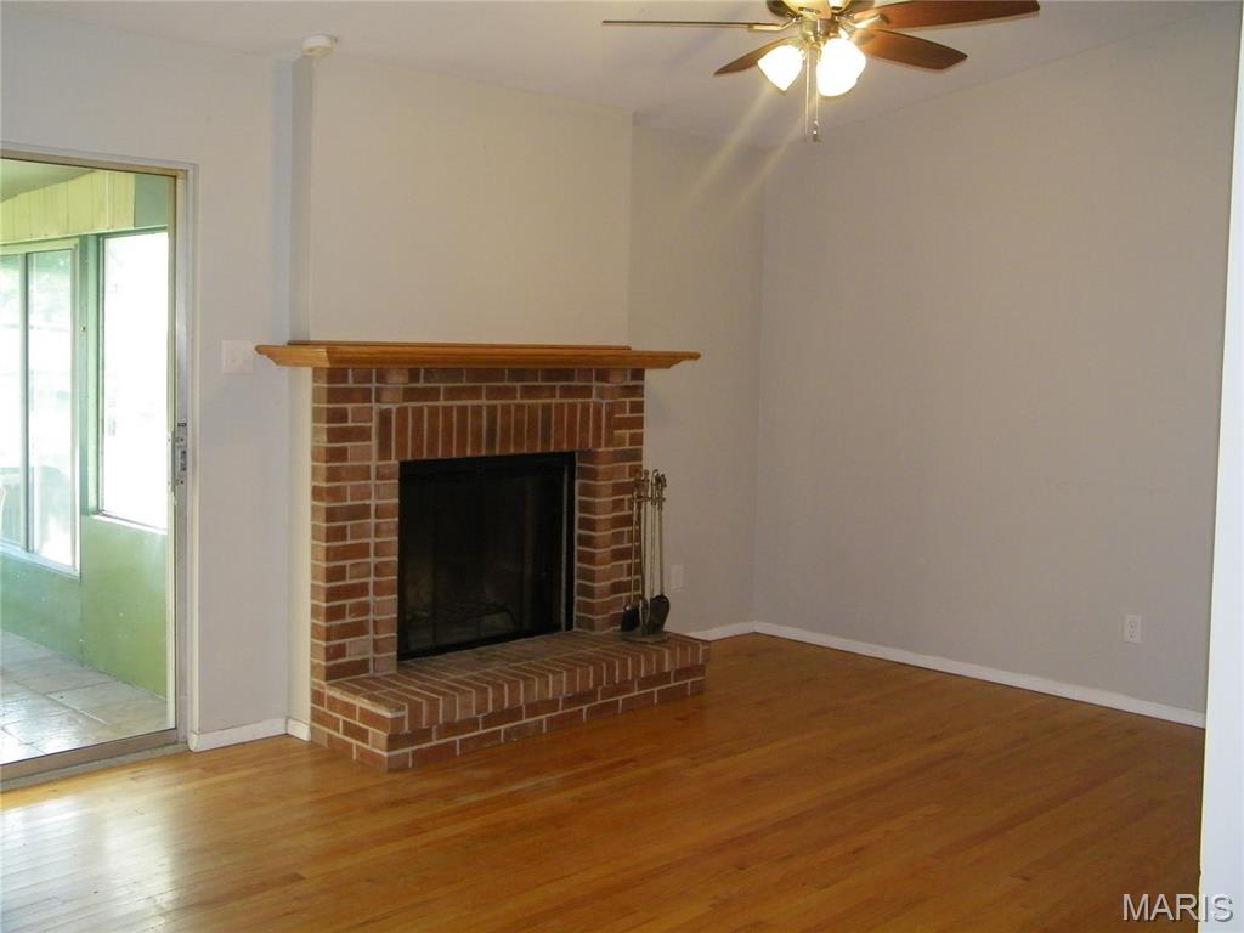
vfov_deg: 40.7
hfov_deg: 52.6
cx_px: 622
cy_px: 466
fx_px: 1258
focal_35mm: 35
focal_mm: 6.3
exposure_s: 1/30
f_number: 3.7
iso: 200
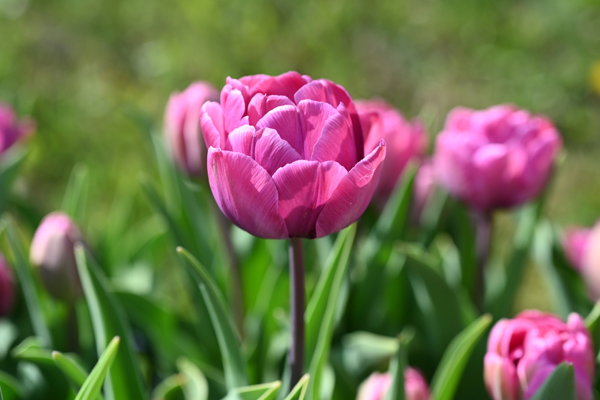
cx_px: 300
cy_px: 200
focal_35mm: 50
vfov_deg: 27.0
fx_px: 833
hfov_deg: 39.6
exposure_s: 1/3200
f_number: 4.5
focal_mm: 50
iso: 640
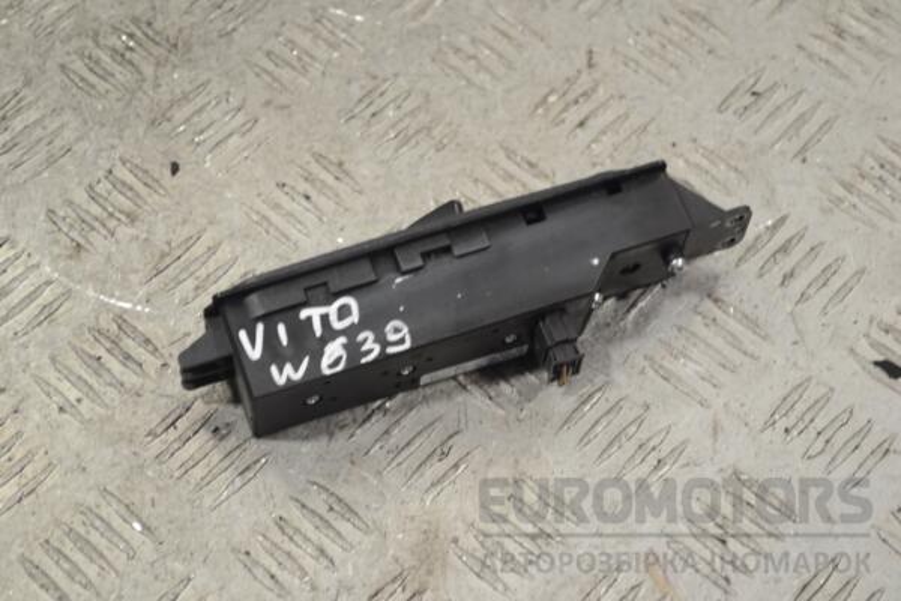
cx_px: 450
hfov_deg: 24.6
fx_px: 2065
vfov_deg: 16.6
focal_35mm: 82
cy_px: 300
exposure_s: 1/30
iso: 200
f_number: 5.6
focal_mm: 55
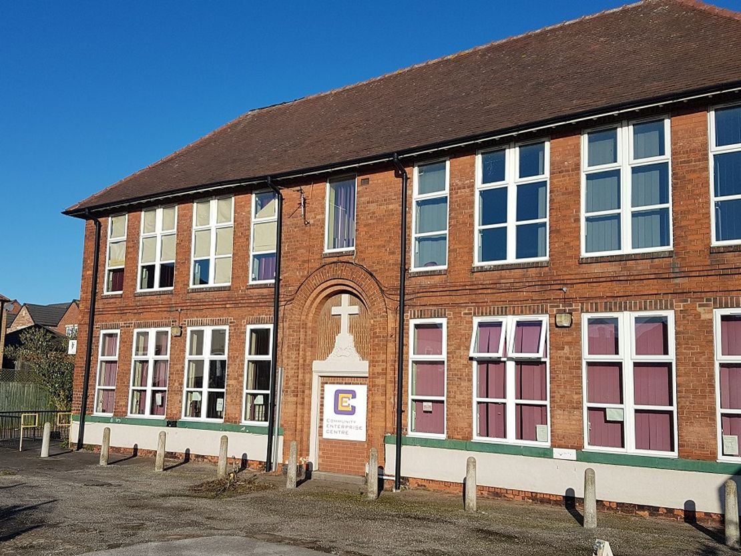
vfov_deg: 53.1
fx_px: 557
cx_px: 370
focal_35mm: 26
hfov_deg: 67.3
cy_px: 278
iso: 40
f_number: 1.7
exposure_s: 1/2856
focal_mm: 4.2
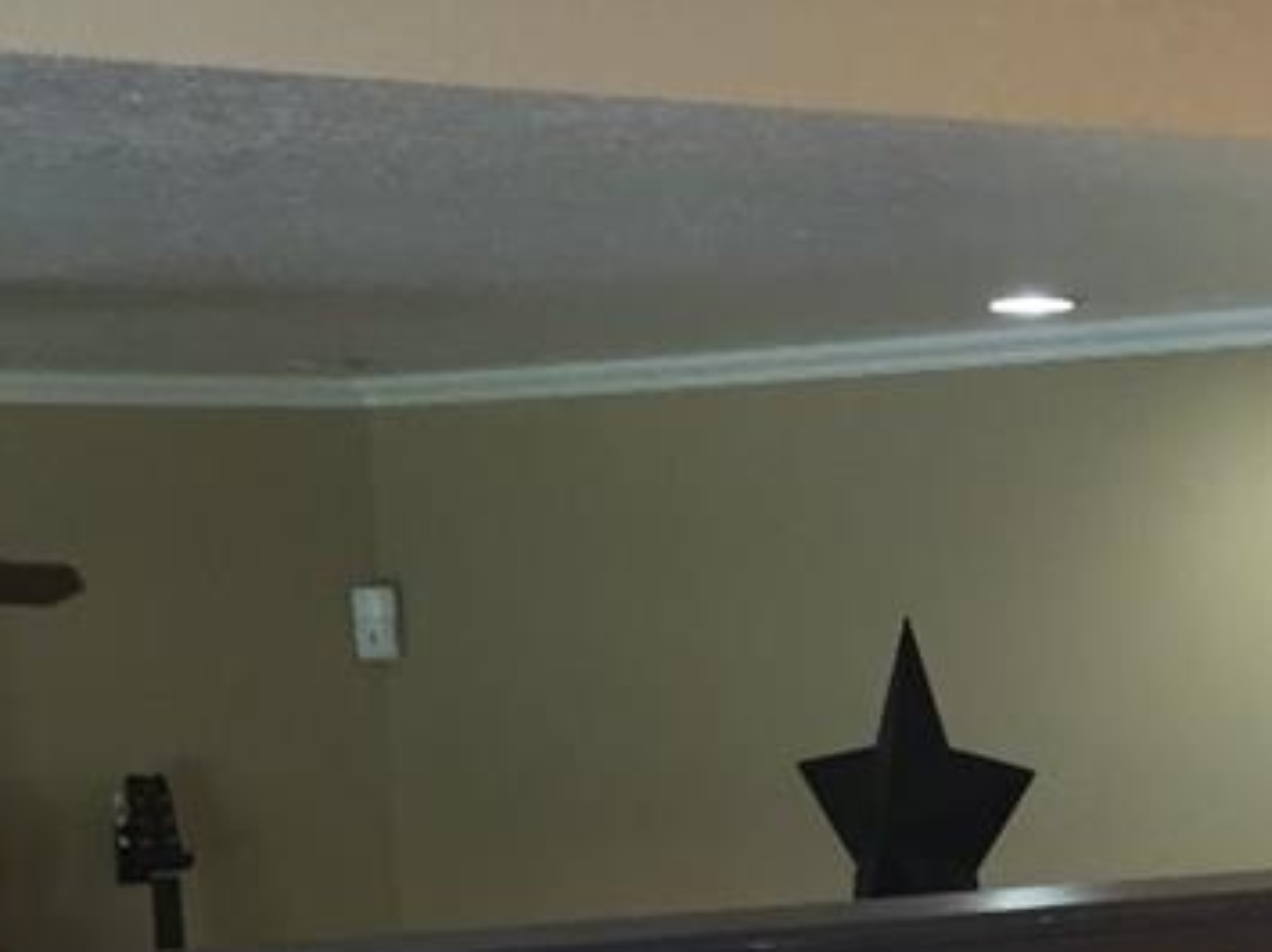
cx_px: 1746
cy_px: 1067
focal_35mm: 123
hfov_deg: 15.1
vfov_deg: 11.8
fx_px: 4517
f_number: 2.2
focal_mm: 4.15
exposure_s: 1/30
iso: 80
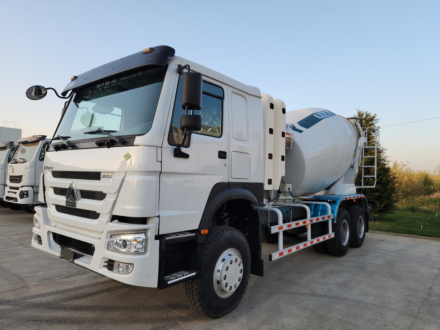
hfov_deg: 73.9
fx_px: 292
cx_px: 220
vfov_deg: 58.9
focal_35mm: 23
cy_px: 165
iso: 20
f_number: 1.8
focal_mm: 5.4
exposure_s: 1/254
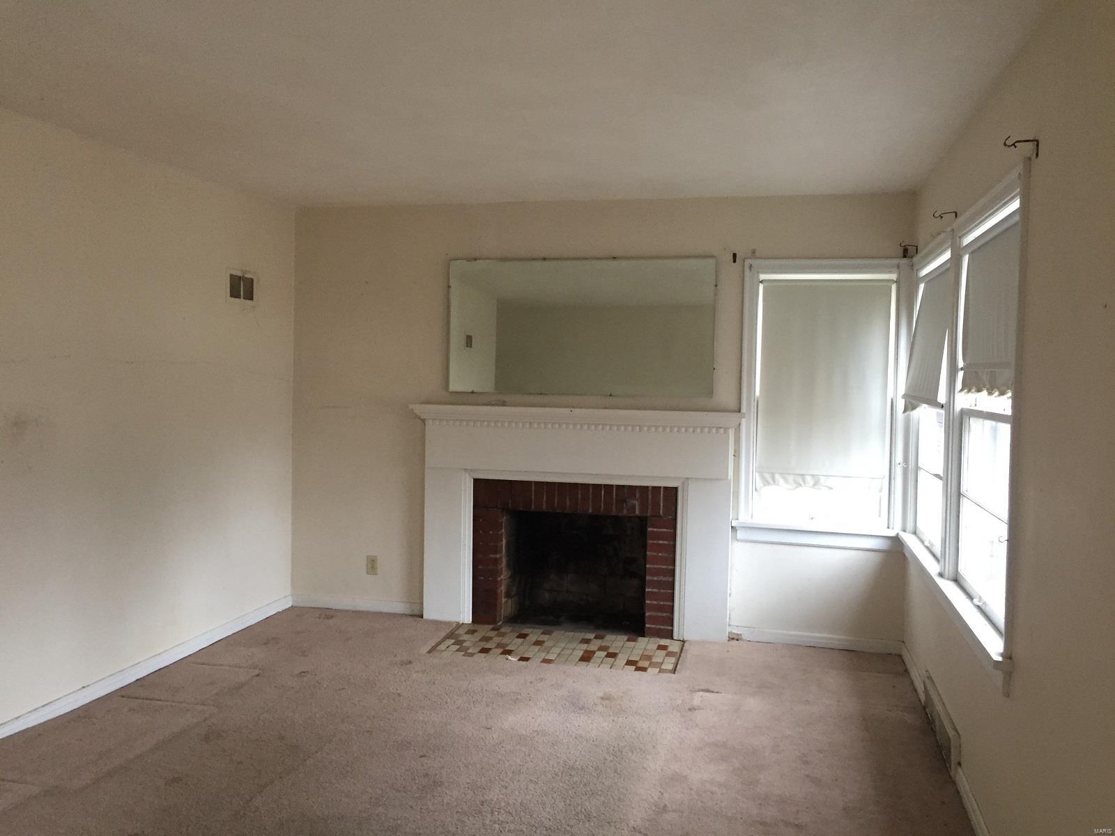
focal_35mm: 29
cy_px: 418
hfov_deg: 61.7
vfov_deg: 48.2
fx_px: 934
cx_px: 558
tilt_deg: +1.1
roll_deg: -0.8
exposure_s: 1/30
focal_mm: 4.15
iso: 160
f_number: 2.2
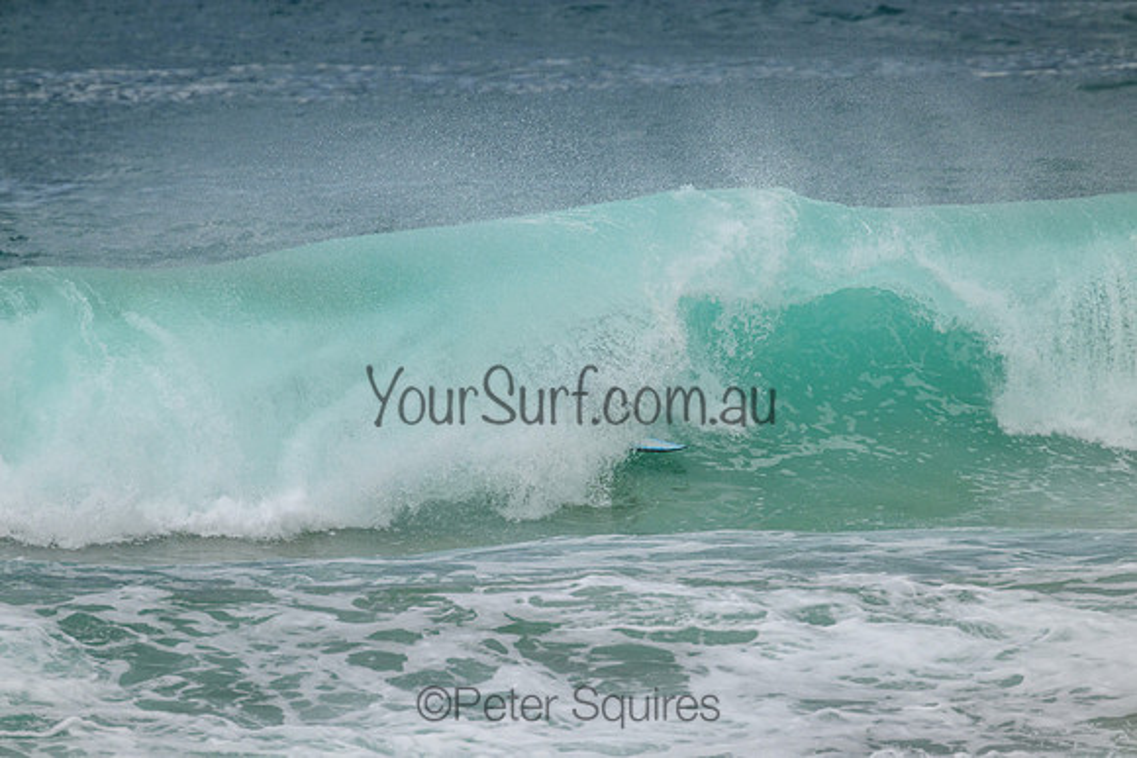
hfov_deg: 2.6
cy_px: 379
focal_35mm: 800
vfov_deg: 1.7
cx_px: 568
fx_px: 25271
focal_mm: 800
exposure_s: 1/2000
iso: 800
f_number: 11
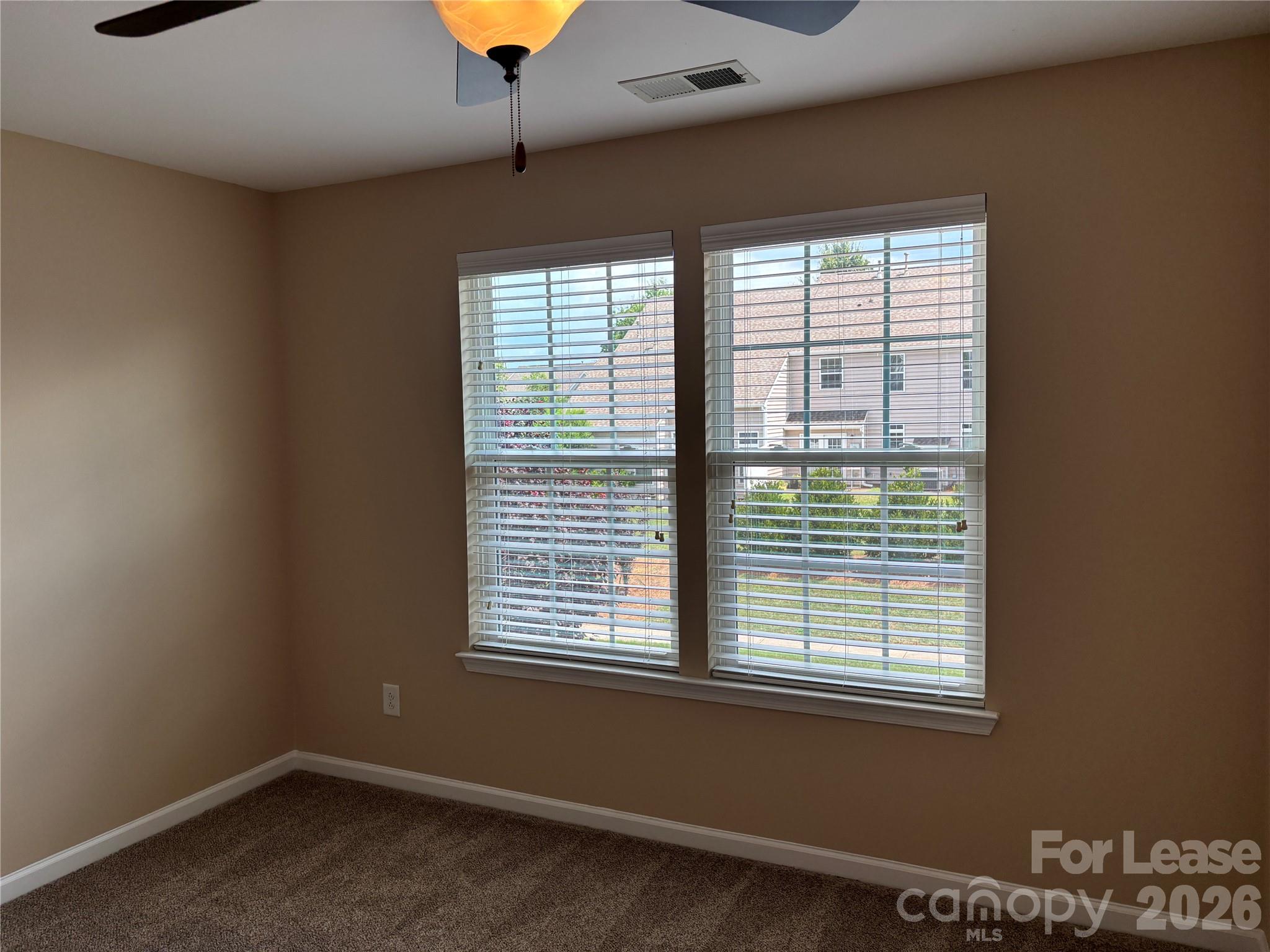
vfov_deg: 53.1
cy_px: 476
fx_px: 954
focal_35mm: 26
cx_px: 635
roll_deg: +1.7
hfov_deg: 67.3
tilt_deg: -4.0
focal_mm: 5.96
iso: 40
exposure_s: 1/240
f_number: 1.6
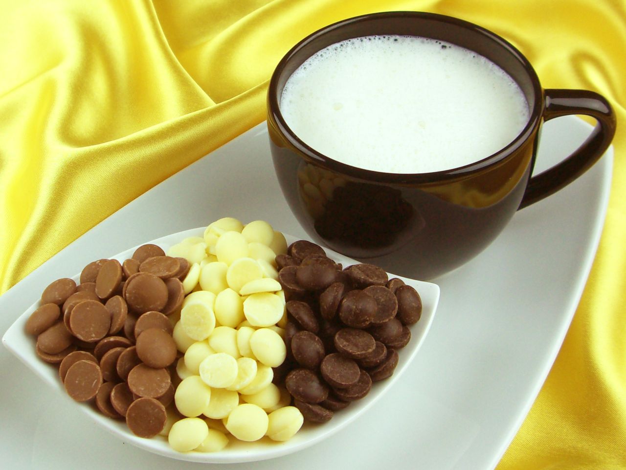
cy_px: 235
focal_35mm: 38
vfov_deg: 37.7
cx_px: 313
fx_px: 687
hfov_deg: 49.0
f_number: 2.8
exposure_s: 1/200
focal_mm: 7.9
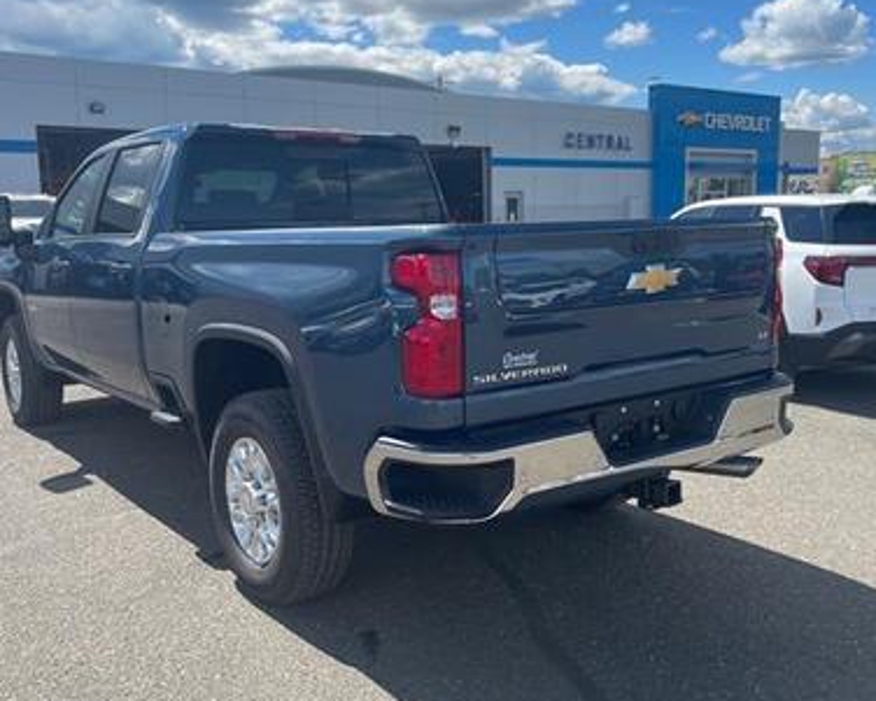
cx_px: 438
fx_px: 882
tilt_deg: -4.4
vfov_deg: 43.4
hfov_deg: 52.8
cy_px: 338
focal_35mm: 34
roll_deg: +1.7
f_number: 1.6
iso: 32
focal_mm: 4.2
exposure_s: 1/2304
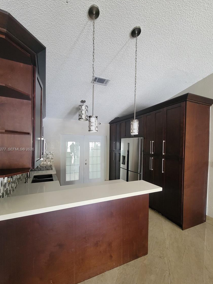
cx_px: 102
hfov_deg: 85.6
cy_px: 150
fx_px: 115
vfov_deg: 102.0
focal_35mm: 14
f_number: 2.2
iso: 400
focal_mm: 2.2
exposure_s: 1/30
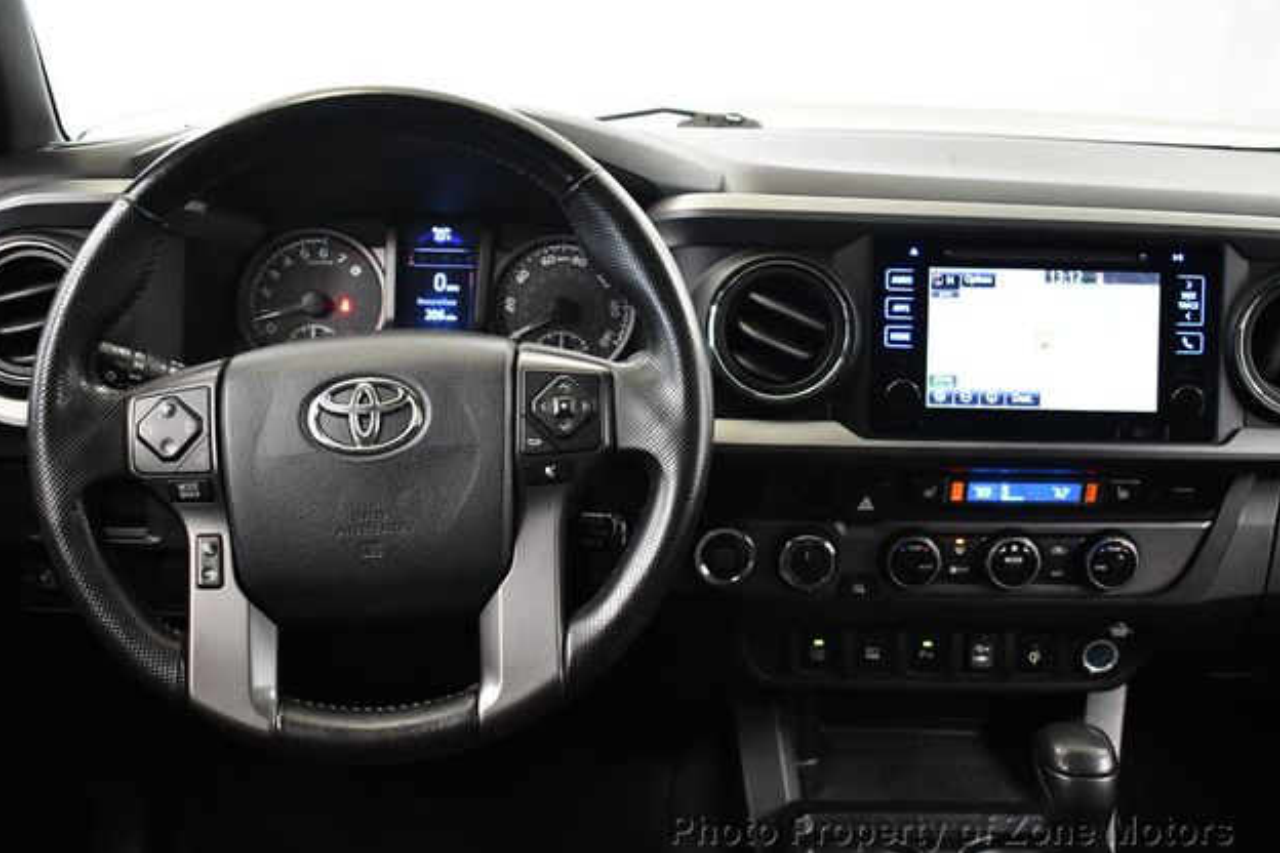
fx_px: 1458
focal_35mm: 41
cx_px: 644
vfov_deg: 32.6
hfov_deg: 47.4
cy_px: 431
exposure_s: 1/60
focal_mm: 27
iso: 4000
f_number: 4
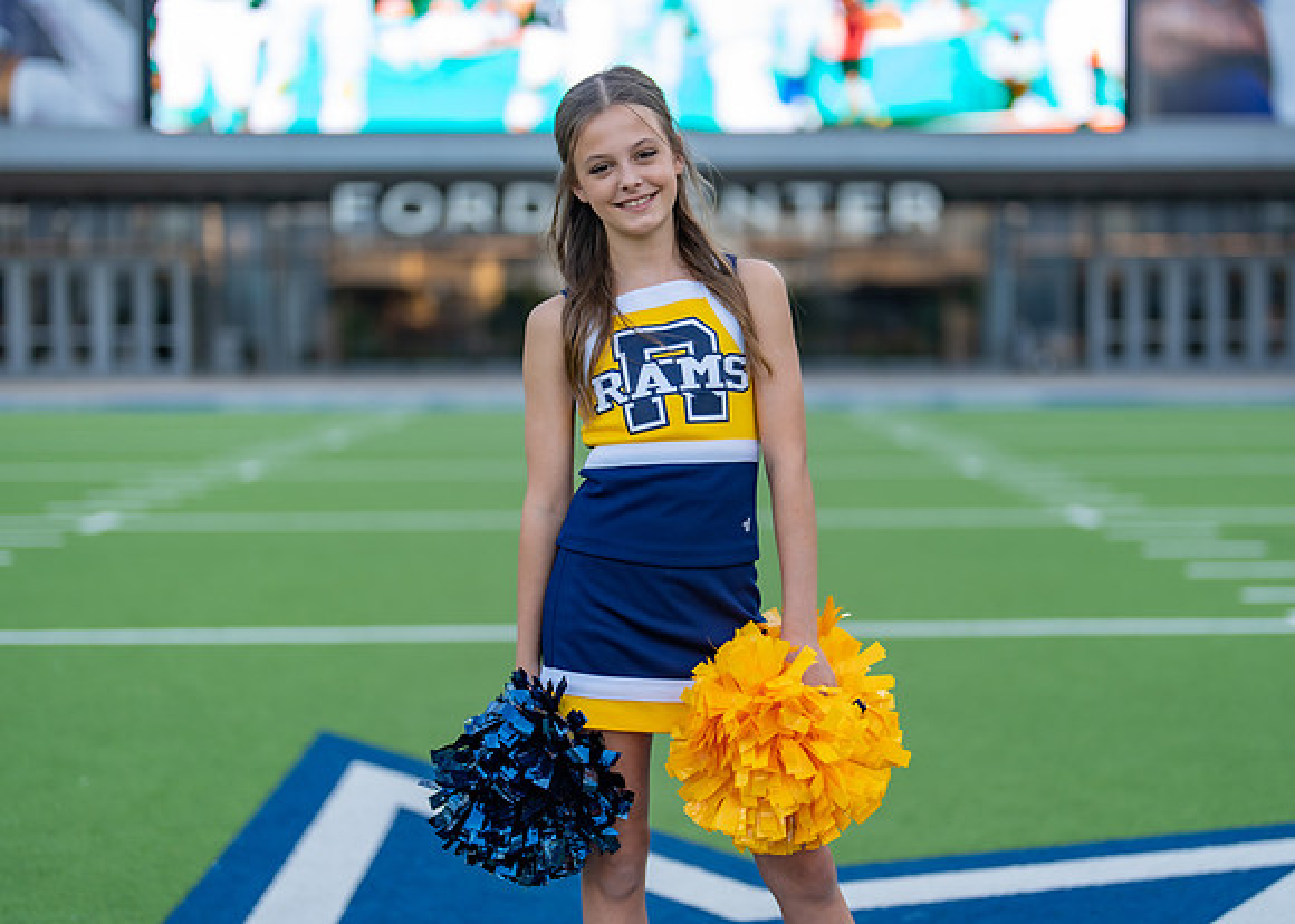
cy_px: 473
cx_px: 726
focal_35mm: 59
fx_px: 2160
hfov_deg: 33.3
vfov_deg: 24.1
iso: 100
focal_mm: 50
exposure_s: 1/800
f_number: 1.2
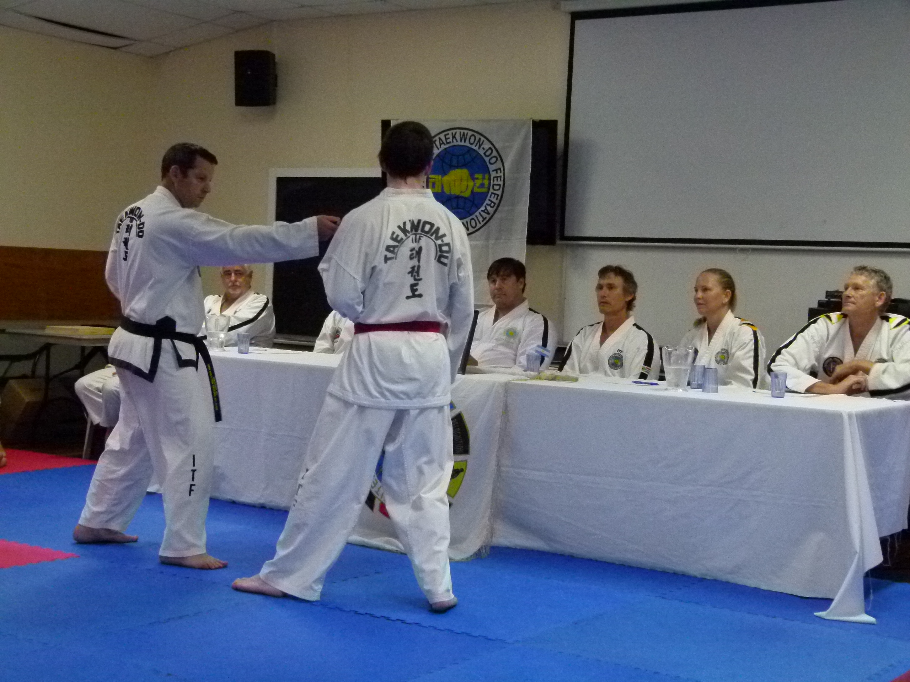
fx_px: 1446
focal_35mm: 55
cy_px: 341
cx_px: 455
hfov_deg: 34.9
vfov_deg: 26.6
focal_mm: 10
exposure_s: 1/60
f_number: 3.2
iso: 800
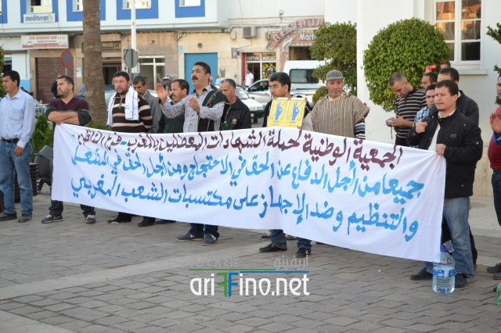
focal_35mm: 72
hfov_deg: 28.1
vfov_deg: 18.9
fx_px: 1001
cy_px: 166
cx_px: 250
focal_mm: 48
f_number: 5.6
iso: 250
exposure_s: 1/125
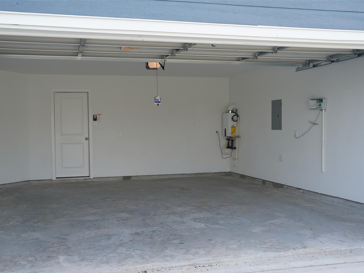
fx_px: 400
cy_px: 137
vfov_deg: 37.7
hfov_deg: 48.9
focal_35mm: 38
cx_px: 159
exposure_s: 1/200
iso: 200
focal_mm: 35
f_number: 5
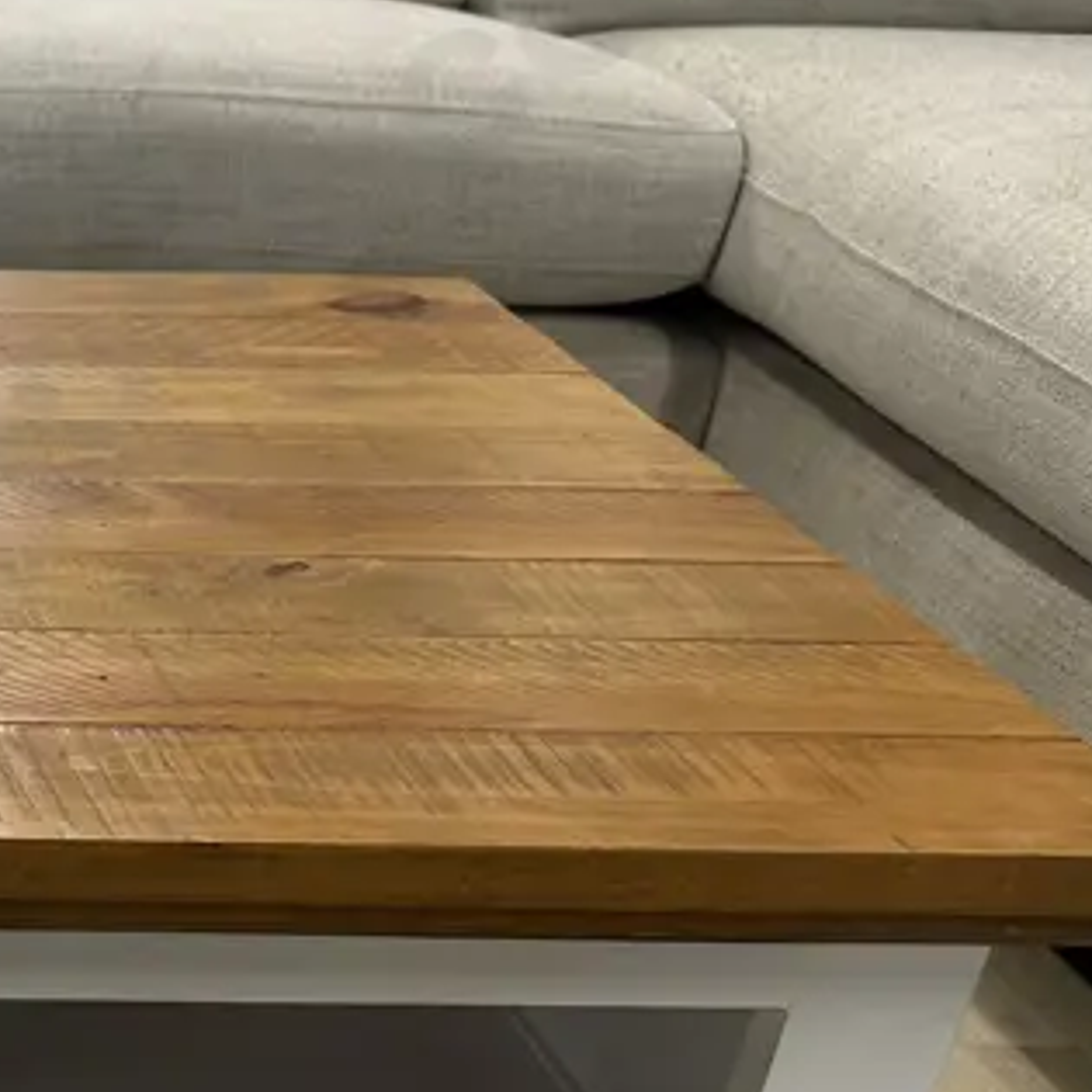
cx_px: -527
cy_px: 835
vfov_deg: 24.7
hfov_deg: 21.2
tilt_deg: -27.4
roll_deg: -2.3
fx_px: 2463
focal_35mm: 69
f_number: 1.78
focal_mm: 6.86
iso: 100
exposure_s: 1/100
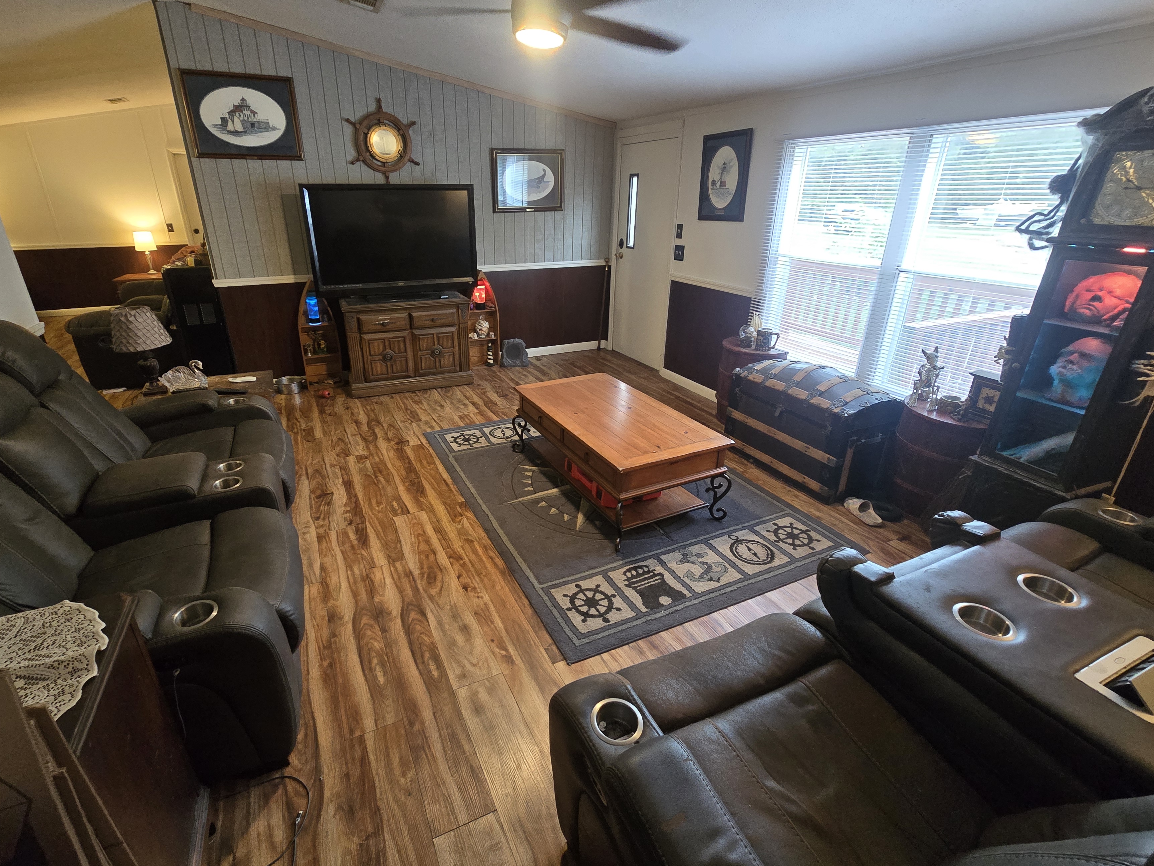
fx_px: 500
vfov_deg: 81.7
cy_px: 422
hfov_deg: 98.0
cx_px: 539
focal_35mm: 15
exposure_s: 1/60
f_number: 2.2
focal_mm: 2.2
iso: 500
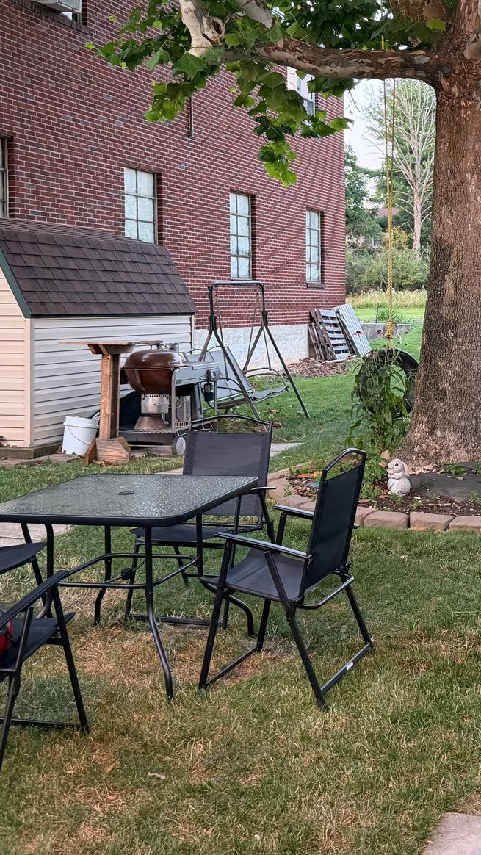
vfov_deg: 44.2
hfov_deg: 25.4
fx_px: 1043
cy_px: 311
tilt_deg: -1.0
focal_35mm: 46
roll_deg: +0.7
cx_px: 411
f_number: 1.78
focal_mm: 6.76
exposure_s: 1/60
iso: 500
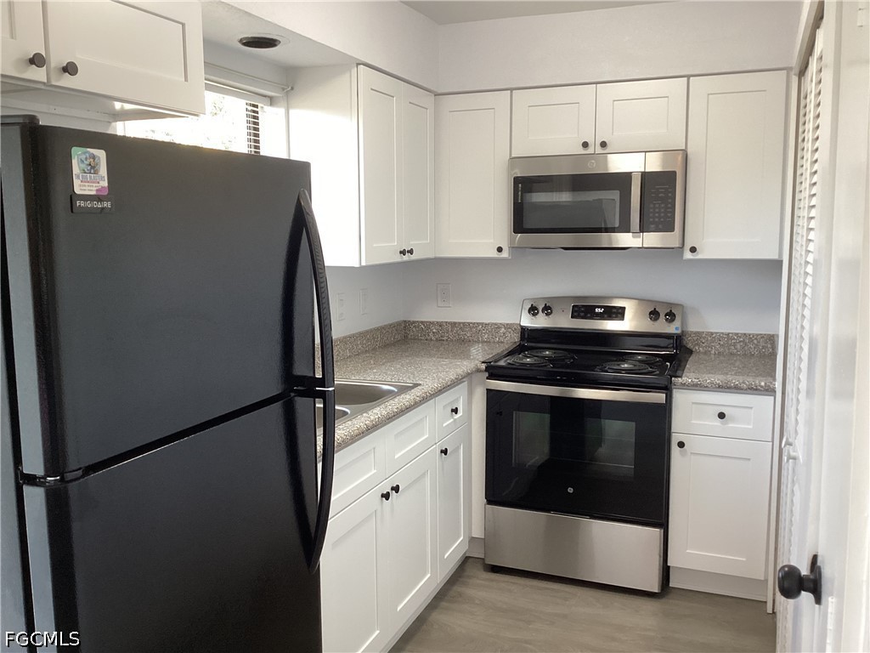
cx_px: 435
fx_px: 779
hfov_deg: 58.4
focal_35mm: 31
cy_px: 326
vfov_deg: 45.4
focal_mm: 3.3
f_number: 2.4
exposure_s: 1/60
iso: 100
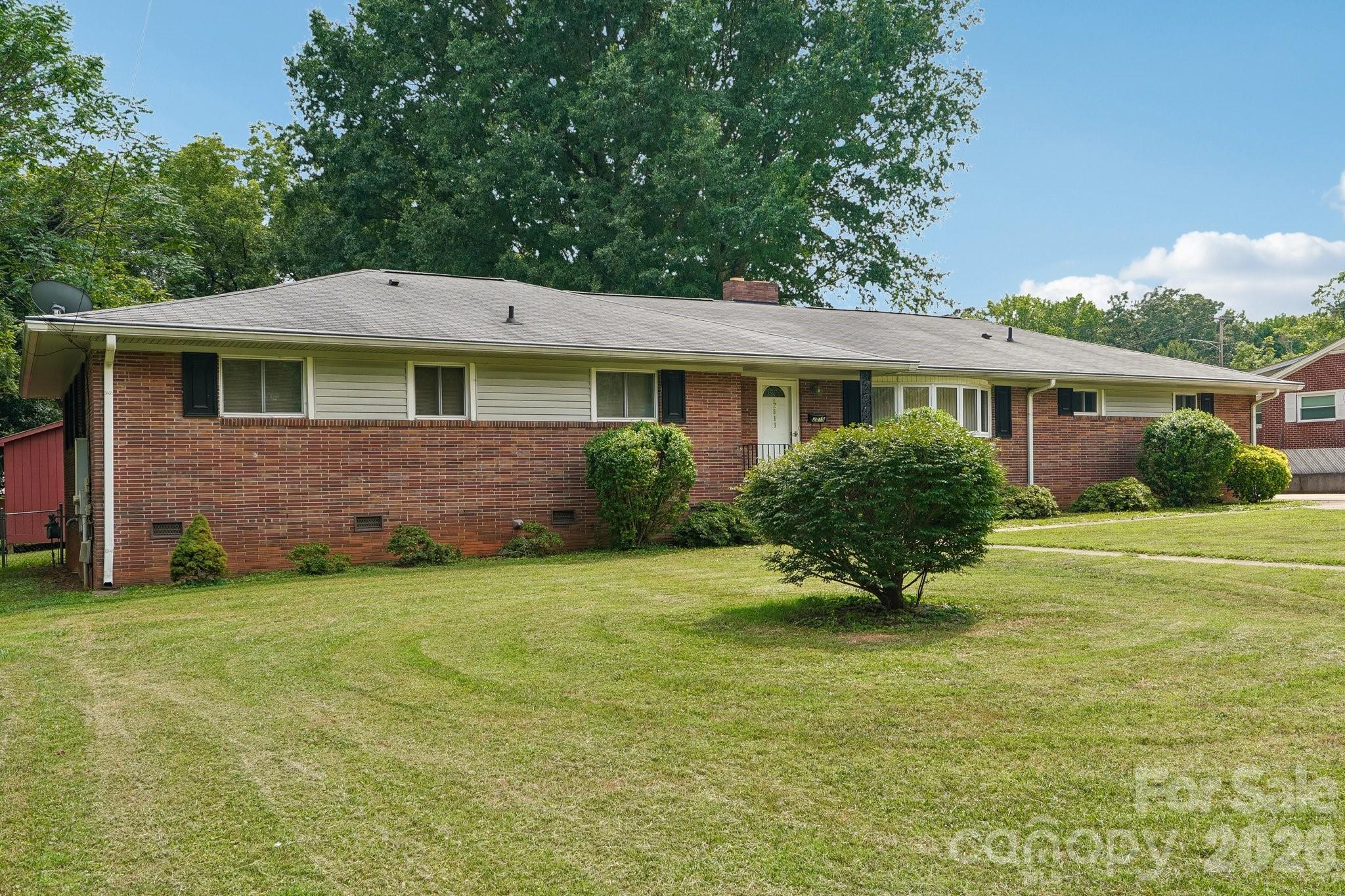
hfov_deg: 61.9
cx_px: 672
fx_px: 1121
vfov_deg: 43.6
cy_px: 448
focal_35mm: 30
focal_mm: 20
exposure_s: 1/30
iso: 100
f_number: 8
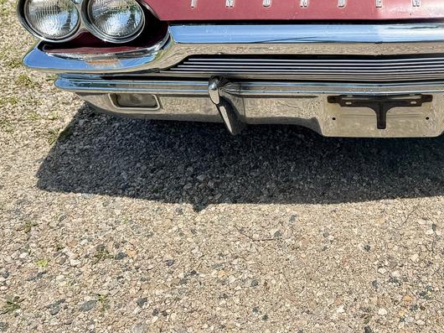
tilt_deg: -19.1
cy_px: -28
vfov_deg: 23.7
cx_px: 409
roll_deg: +0.3
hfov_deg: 31.5
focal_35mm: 58
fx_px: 744
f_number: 1.78
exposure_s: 1/2833
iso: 80
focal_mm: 6.76
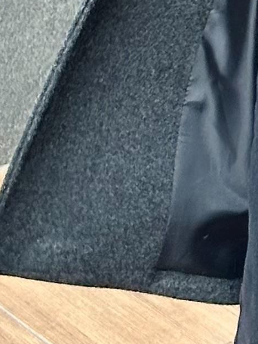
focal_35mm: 313
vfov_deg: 5.8
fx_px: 3108
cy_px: -737
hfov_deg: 4.7
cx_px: 527
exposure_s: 1/558
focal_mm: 6.86
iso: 64
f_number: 1.78
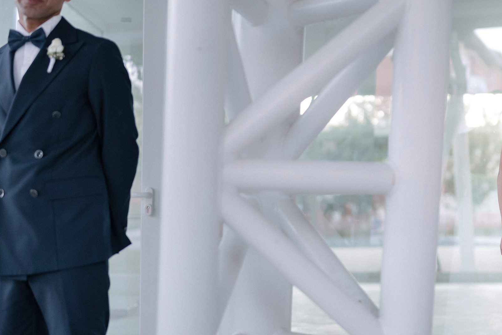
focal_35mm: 56
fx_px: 781
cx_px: 303
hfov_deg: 35.5
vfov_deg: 24.2
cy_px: 141
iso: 800
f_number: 1.2
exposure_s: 1/200
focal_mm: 35
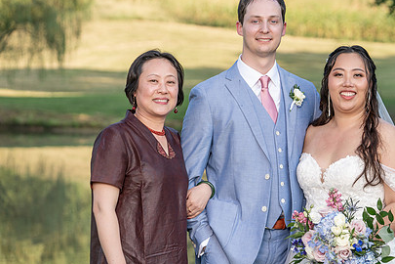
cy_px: 145
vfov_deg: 10.1
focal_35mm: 136
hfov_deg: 15.1
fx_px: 1492
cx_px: 259
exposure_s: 1/200
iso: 125
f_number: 4
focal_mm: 95
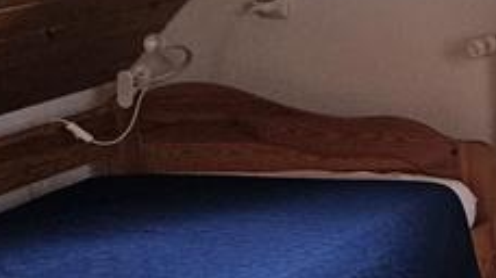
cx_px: 957
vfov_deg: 10.8
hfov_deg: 15.8
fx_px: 1446
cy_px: -50
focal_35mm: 110
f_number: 1.8
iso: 250
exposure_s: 1/120
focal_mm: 5.4
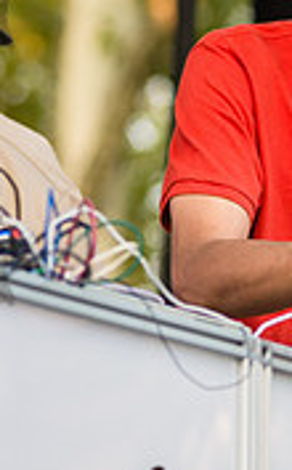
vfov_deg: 4.3
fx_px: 6201
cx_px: 340
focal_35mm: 485
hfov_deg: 2.7
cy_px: 131
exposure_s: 1/500
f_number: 4.5
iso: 1000
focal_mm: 145
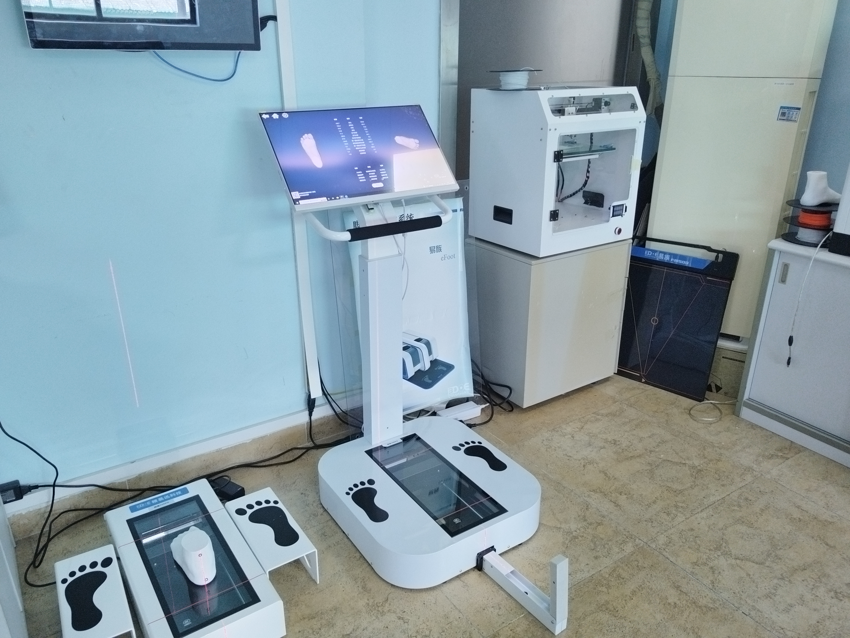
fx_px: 565
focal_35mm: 23
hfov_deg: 73.9
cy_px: 319
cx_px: 425
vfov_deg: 58.9
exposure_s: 1/100
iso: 1776
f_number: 1.9
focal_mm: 5.52
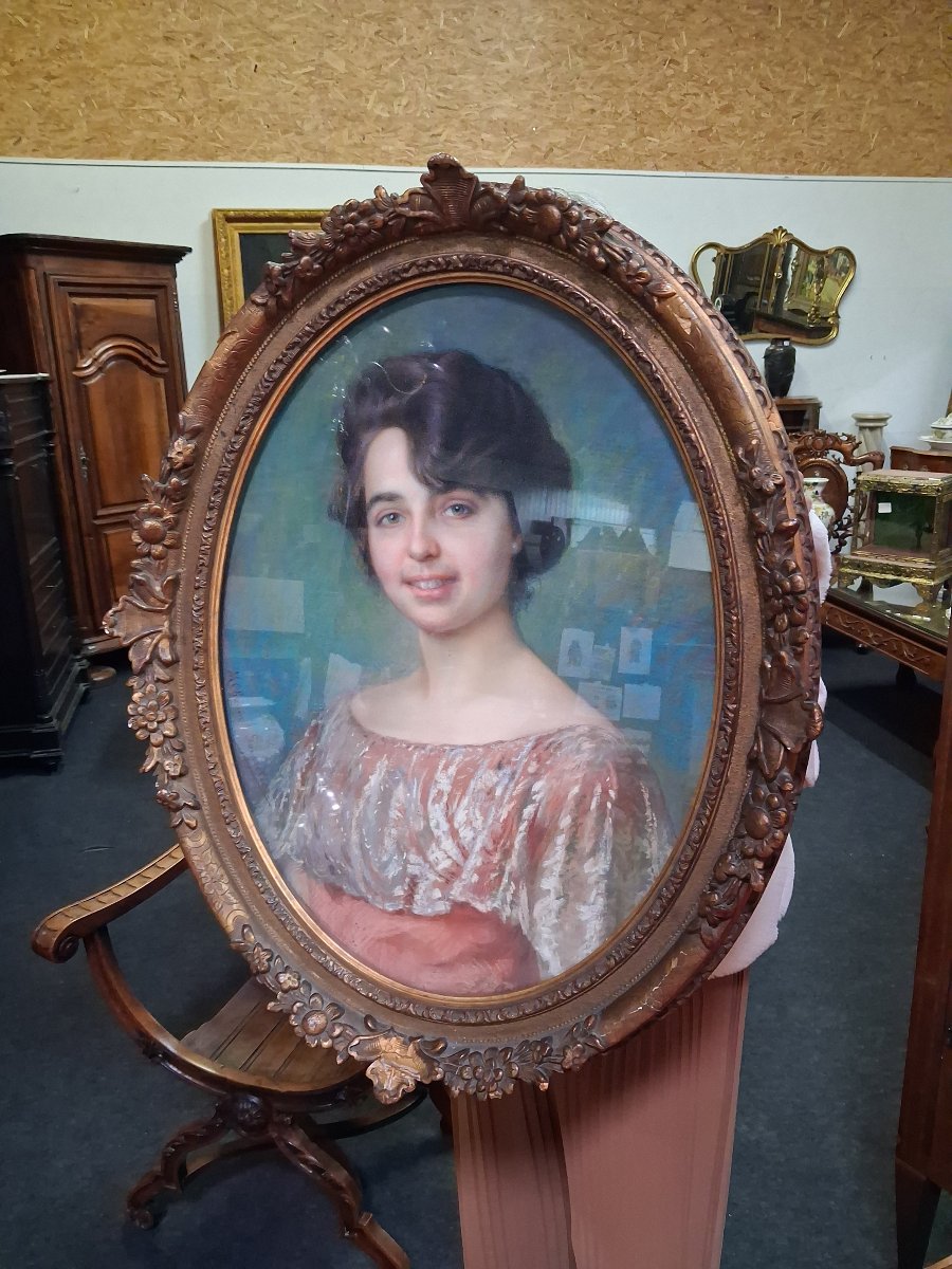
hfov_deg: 51.4
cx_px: 476
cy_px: 634
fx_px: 990
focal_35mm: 27
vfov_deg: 65.3
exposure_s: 1/25
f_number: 1.8
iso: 500
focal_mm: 4
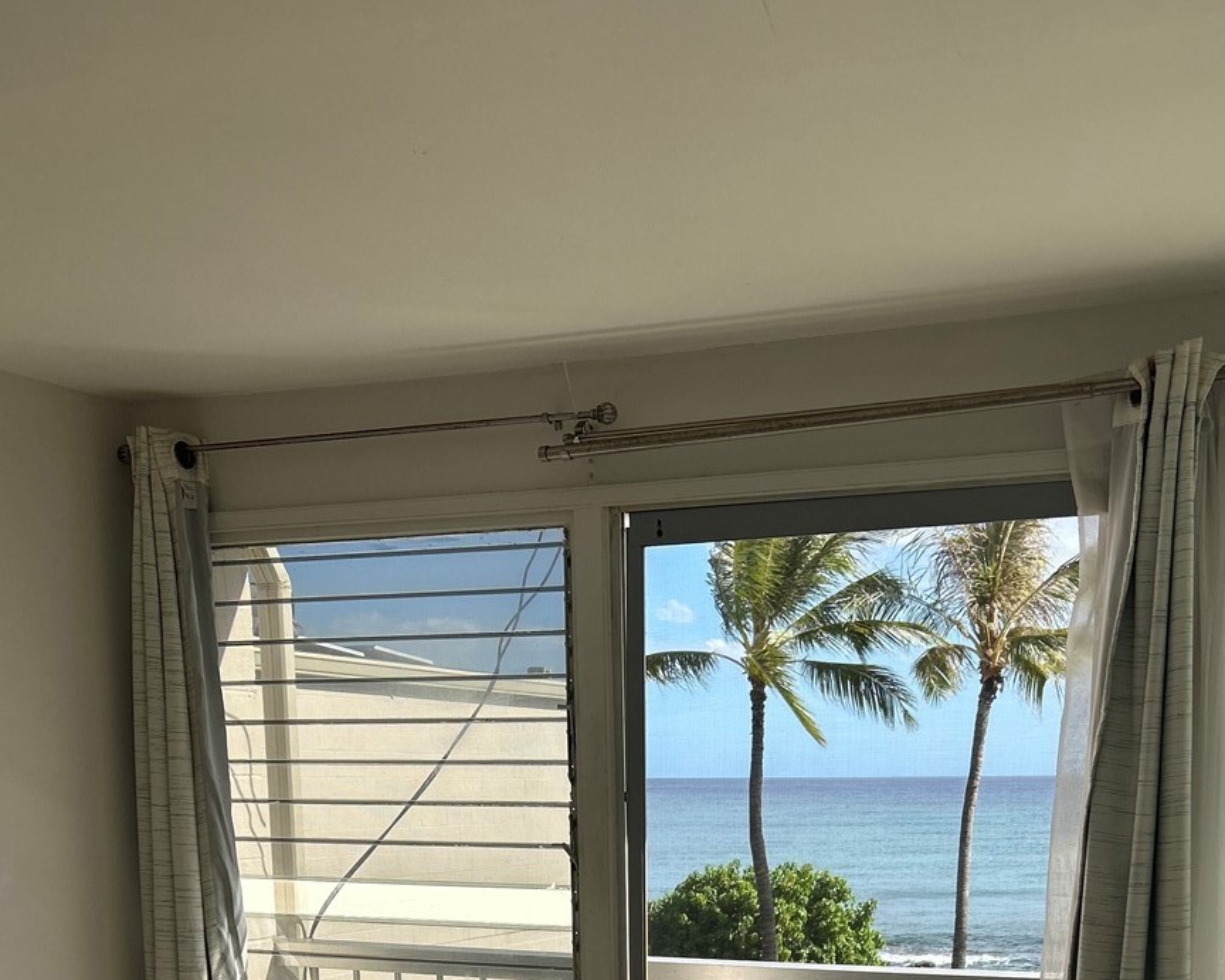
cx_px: 712
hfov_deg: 39.4
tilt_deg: -12.1
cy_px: 1113
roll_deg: -0.3
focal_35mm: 47
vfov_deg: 28.7
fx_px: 1704
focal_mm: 5.7
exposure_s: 1/1669
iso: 50
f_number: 1.5
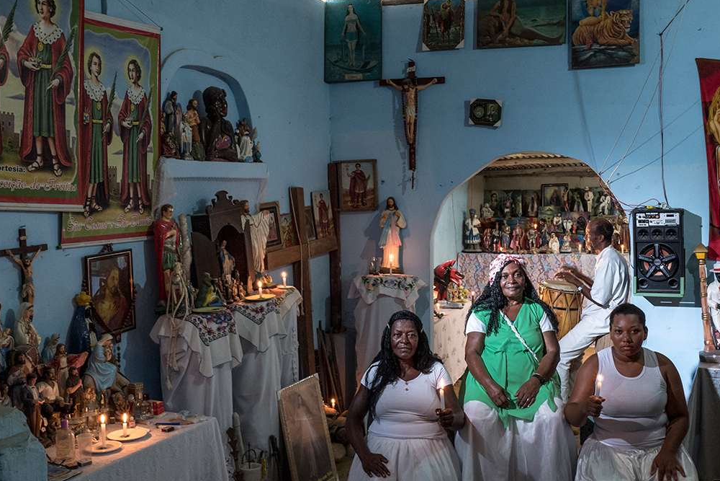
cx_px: 371
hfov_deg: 46.4
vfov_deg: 31.9
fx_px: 840
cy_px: 220
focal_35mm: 42
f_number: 8
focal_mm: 28
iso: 1600
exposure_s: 1/15
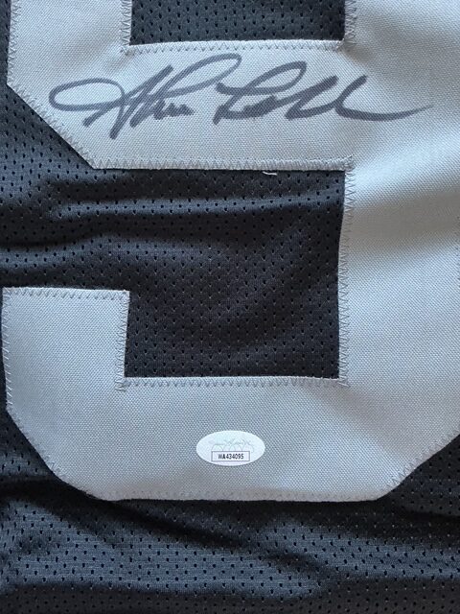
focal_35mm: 29
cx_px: 230
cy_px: 307
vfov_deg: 61.7
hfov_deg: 48.2
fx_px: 514
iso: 250
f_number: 1.8
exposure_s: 1/40
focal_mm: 3
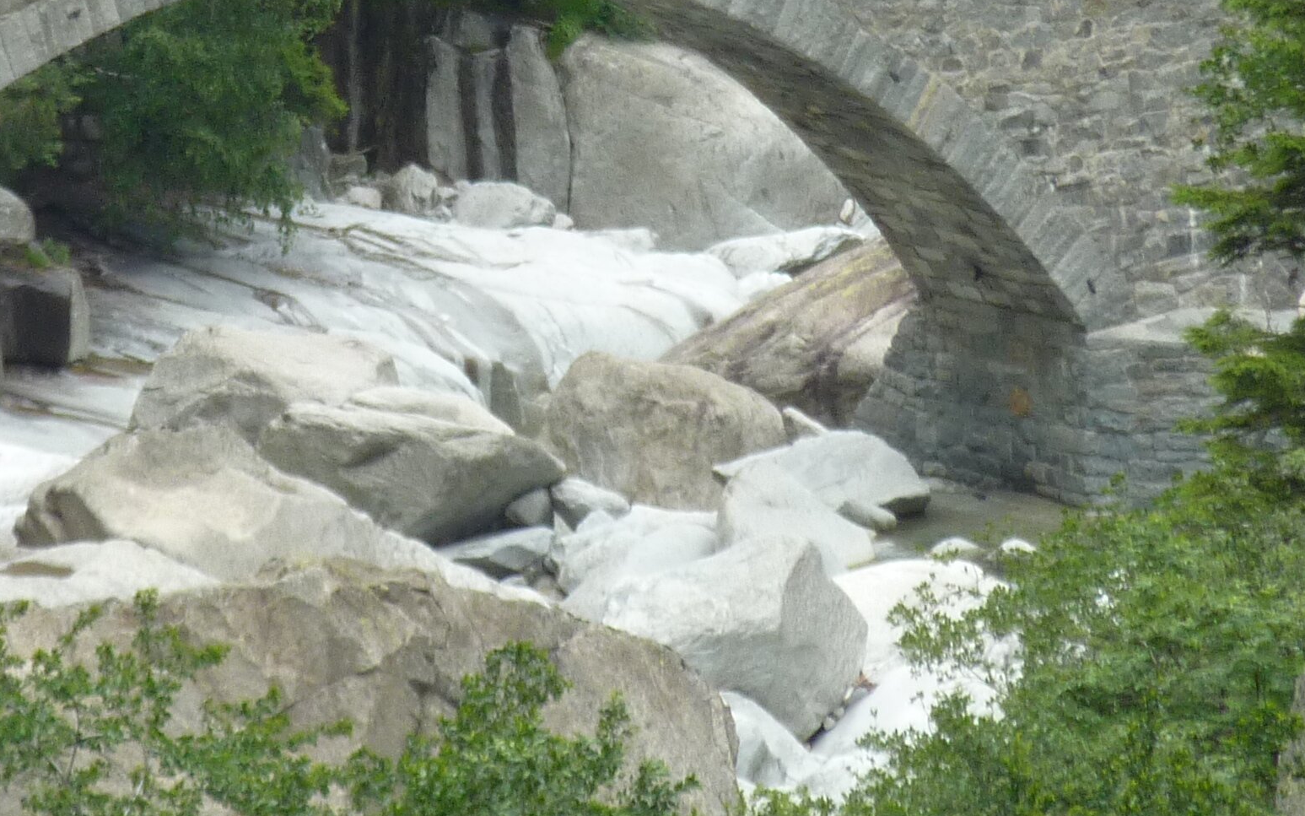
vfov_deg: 1.8
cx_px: 308
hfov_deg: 2.8
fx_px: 26675
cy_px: 247
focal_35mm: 750
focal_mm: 49.2
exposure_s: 1/125
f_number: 4.9
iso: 100
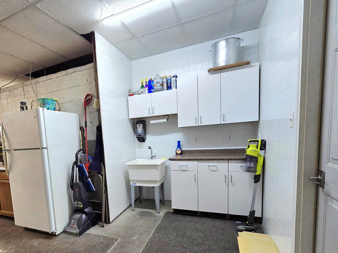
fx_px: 176
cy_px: 158
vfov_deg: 70.4
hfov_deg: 85.5
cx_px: 121
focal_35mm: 18
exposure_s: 1/60.2
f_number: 2.2
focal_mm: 2.2
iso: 320
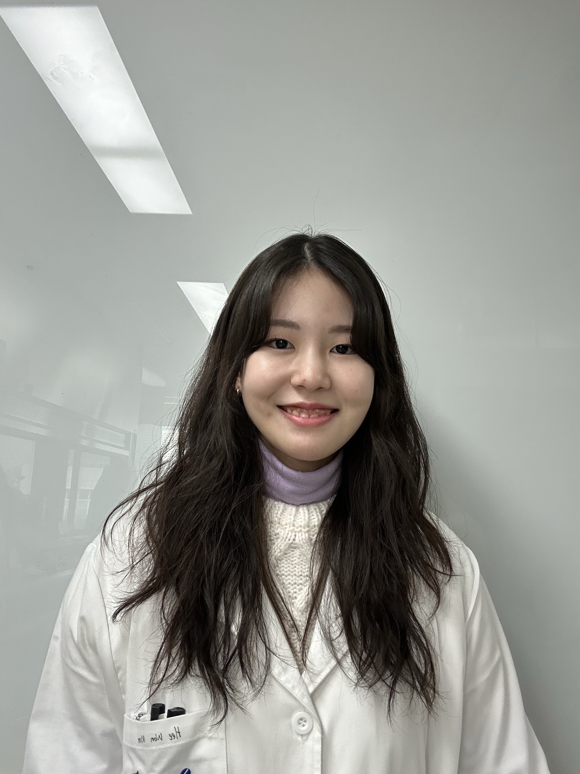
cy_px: 387
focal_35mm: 30
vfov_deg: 60.0
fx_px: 670
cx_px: 290
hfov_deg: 46.8
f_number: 1.9
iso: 80
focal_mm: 2.69
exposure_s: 1/60
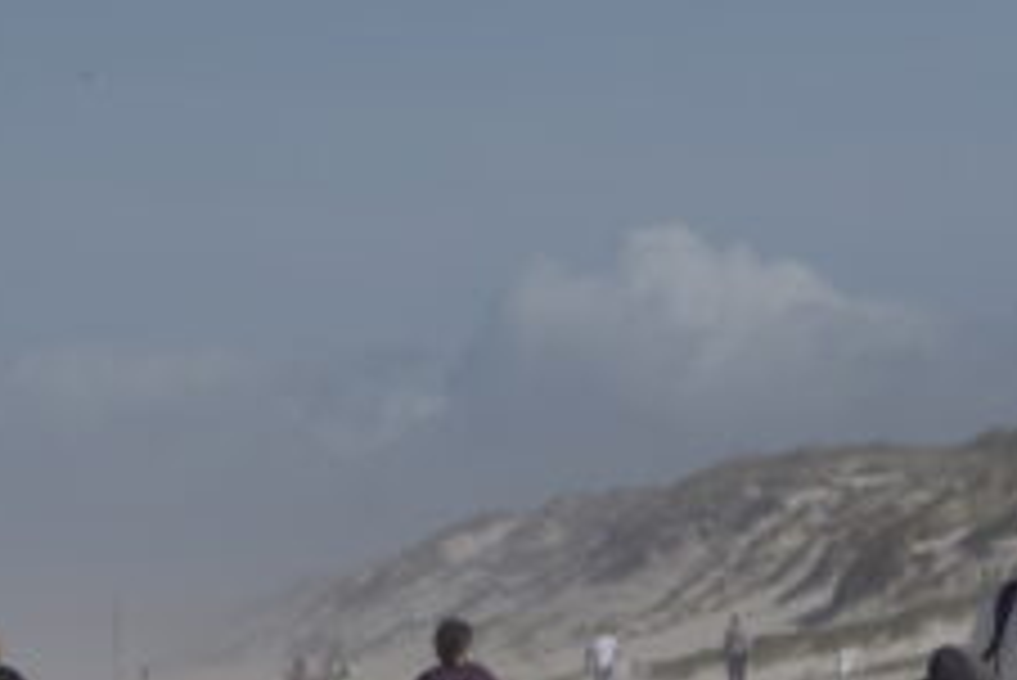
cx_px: 1008
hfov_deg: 6.3
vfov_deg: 4.2
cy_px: 657
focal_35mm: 328
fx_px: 9272
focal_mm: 99
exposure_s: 1/1250
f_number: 5.6
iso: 100
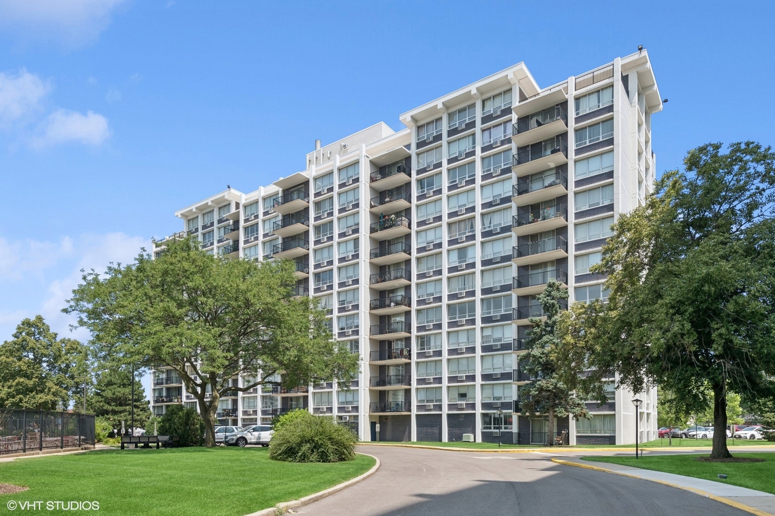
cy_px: 258
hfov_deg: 78.6
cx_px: 388
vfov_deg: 57.2
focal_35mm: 22
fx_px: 474
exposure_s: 1/1000
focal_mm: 22
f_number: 8
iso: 250
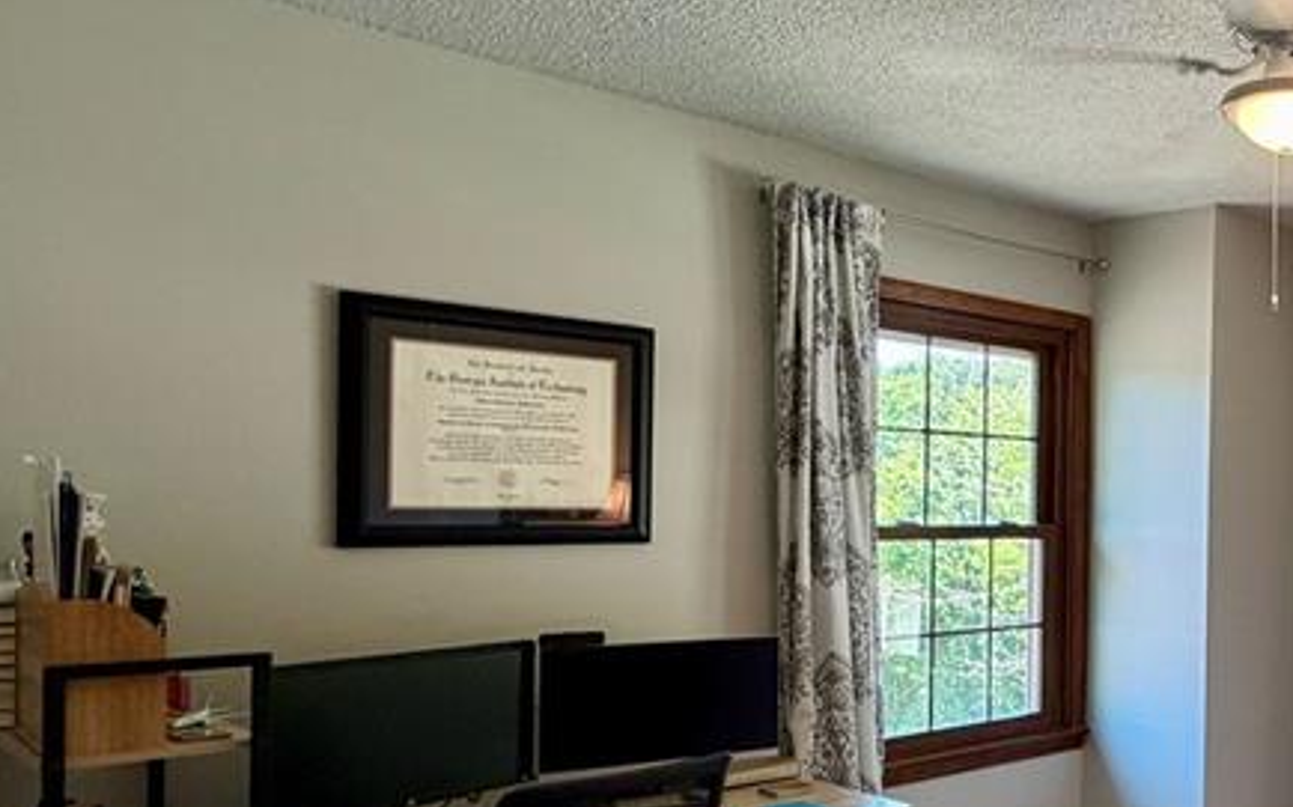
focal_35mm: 35
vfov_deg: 36.0
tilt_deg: -1.1
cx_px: 1397
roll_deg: -0.8
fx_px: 1233
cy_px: 518
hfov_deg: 43.7
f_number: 2.2
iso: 250
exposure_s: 1/60
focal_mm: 2.22
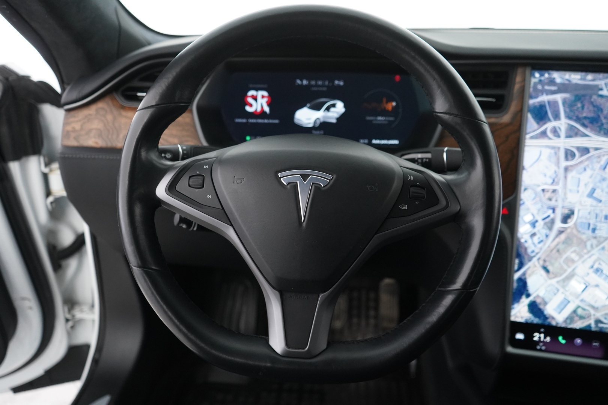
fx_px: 557
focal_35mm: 33
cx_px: 304
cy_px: 202
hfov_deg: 57.2
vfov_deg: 40.0
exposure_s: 1/40
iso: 5000
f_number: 4
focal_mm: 33
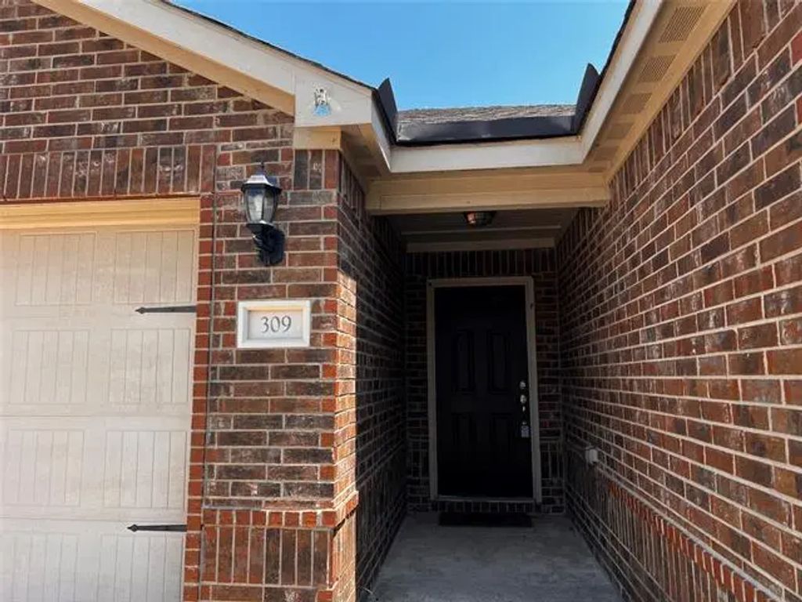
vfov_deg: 53.1
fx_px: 602
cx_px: 401
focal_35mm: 26
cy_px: 301
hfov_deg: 67.3
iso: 50
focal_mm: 5.7
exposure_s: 1/1089
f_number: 1.5
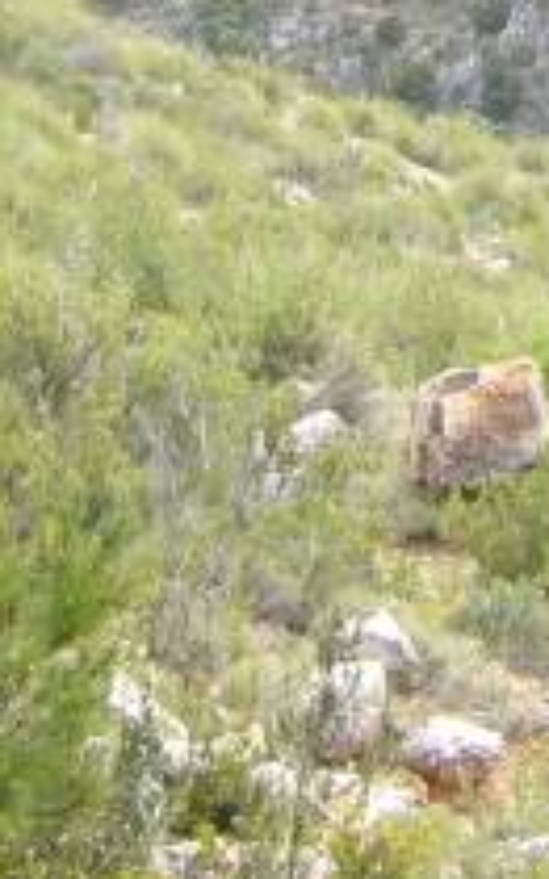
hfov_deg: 8.6
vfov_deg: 13.3
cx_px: 637
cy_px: -341
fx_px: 3596
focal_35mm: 150
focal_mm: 5.8
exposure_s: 1/250
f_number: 2.8
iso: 100
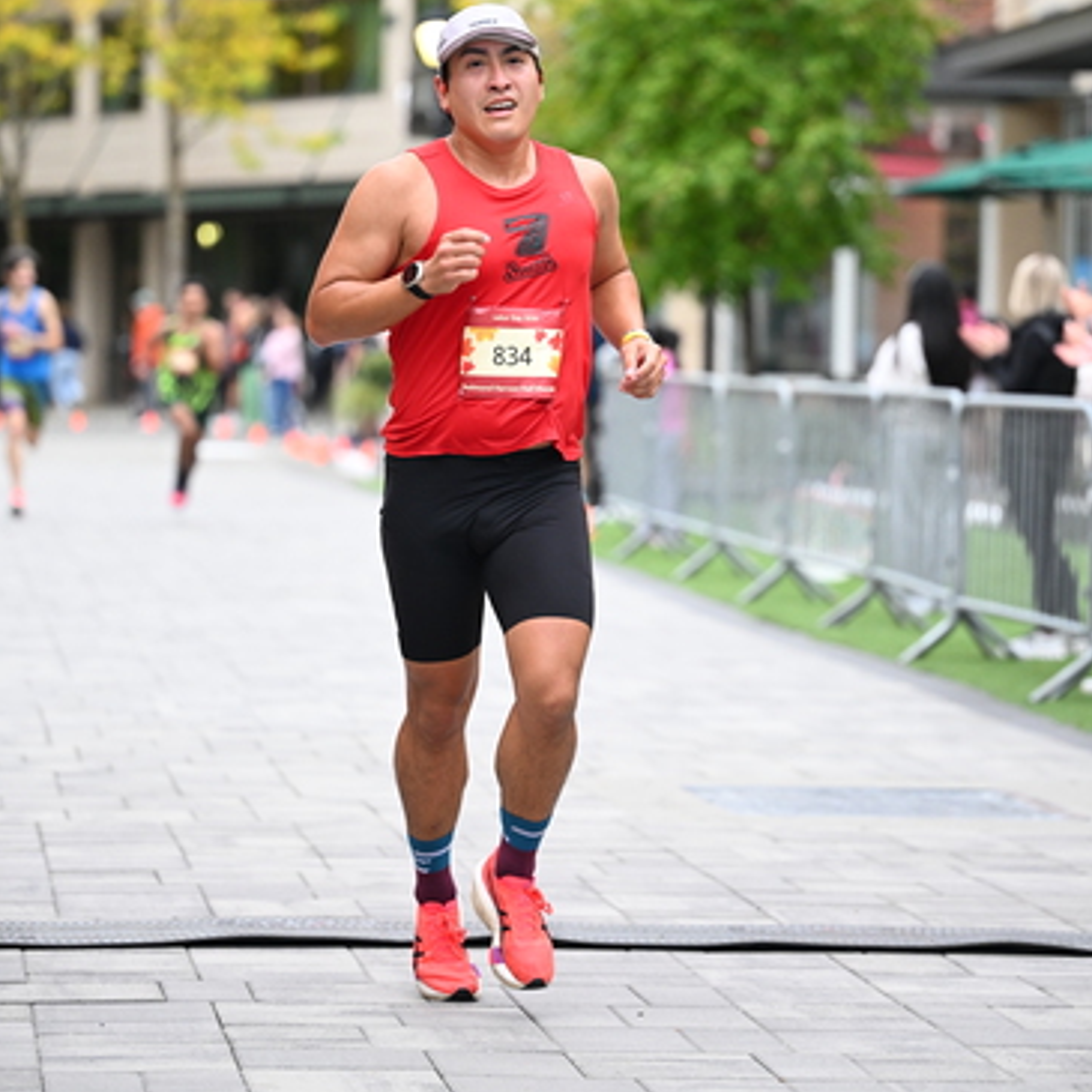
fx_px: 5032
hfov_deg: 12.4
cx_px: 546
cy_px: 452
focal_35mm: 141
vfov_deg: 12.4
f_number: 2.8
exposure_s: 1/800
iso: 1600
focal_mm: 110
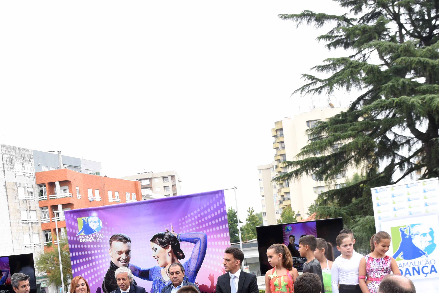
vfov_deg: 21.6
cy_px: 281
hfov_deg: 32.8
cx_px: 176
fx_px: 744
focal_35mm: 61
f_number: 6.3
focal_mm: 30
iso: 1000
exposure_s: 1/320
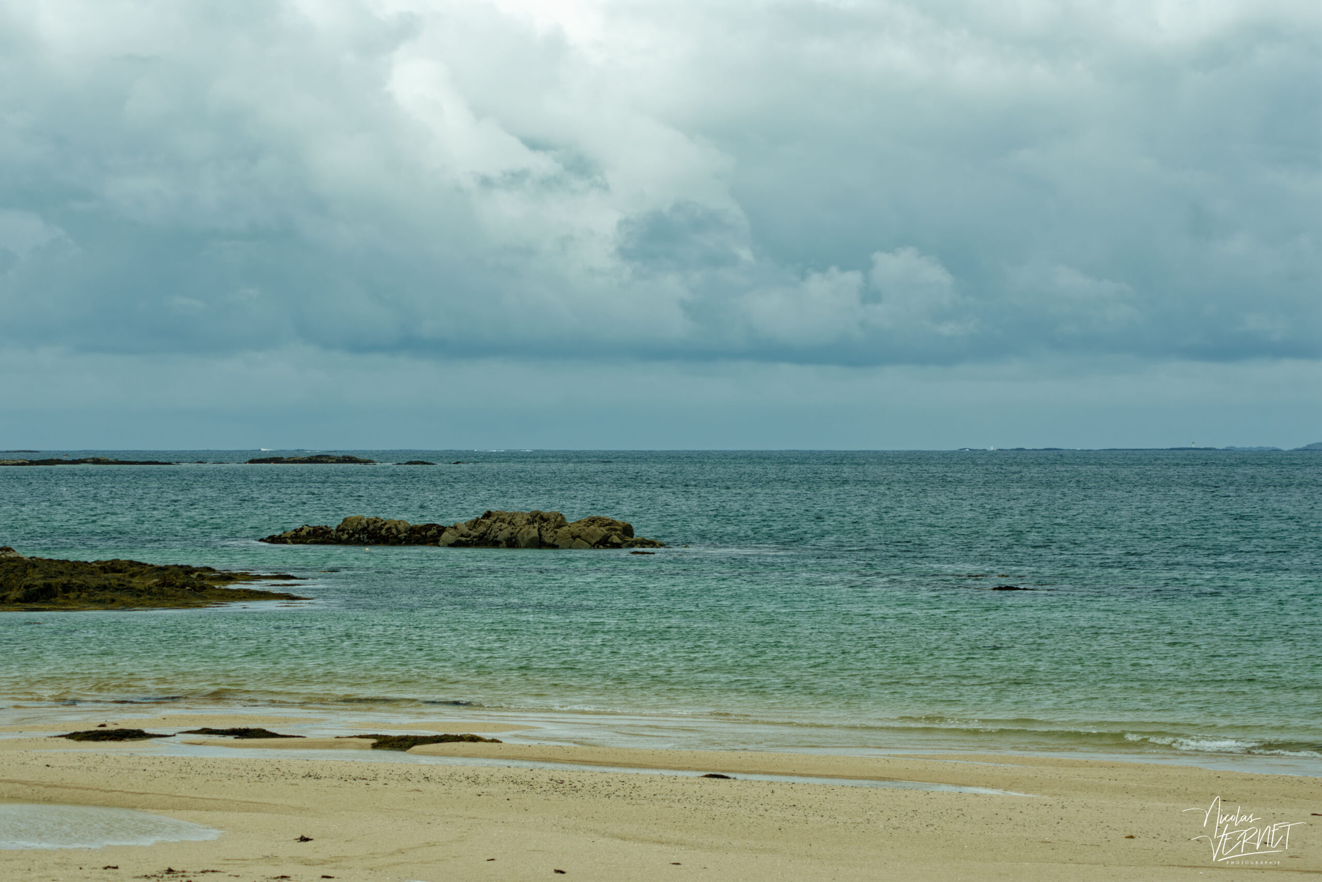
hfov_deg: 16.7
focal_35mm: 123
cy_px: 441
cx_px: 661
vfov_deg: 11.1
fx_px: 4517
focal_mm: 82
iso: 360
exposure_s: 1/1000
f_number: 8
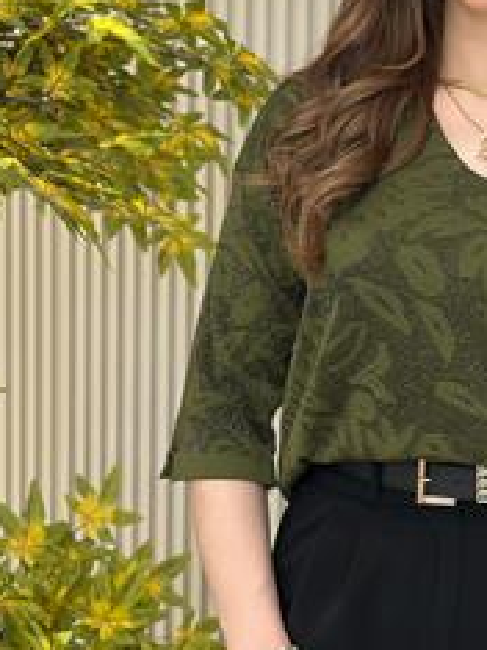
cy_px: 347
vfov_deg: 18.1
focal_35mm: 109
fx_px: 2047
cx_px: 404
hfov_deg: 13.5
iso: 80
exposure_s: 1/141
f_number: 1.78
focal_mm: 6.86
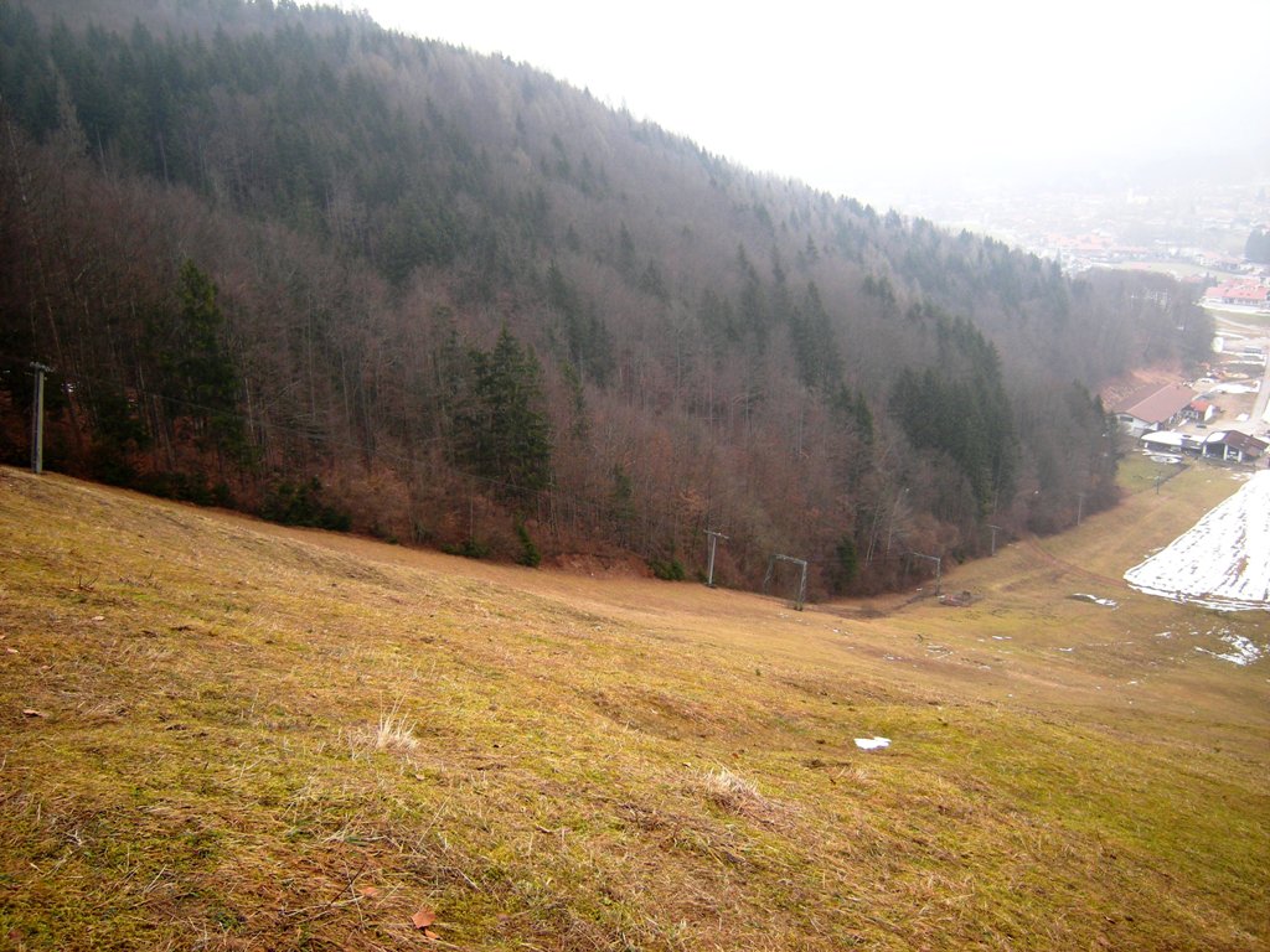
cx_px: 635
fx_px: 1027
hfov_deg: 63.4
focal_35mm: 28
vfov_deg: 49.7
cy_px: 476
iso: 64
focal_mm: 4.7
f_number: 2.8
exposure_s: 1/120
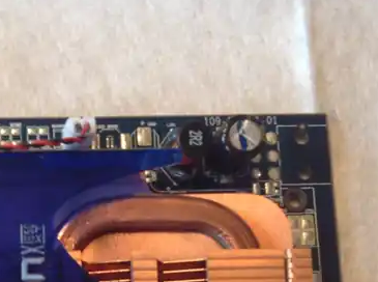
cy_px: 383
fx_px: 1046
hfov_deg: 19.8
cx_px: -6
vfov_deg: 14.6
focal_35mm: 96
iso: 80
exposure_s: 1/15
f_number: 2.4
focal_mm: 4.28
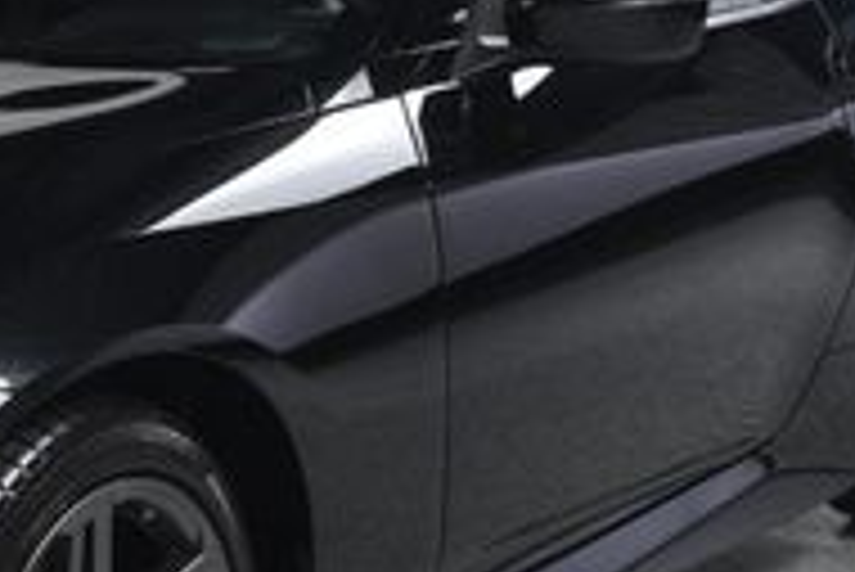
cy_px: 347
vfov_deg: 11.3
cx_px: -158
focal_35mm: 121
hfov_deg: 16.3
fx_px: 2876
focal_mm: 24
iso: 100
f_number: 9
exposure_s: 1/160
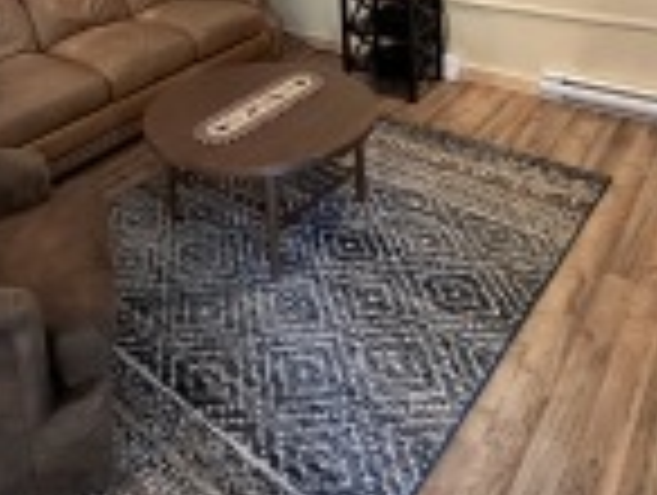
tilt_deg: -8.0
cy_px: -81
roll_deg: +4.6
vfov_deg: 33.9
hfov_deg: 52.2
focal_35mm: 35
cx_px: 261
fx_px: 665
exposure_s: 1/60
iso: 500
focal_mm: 2.22
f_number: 2.2
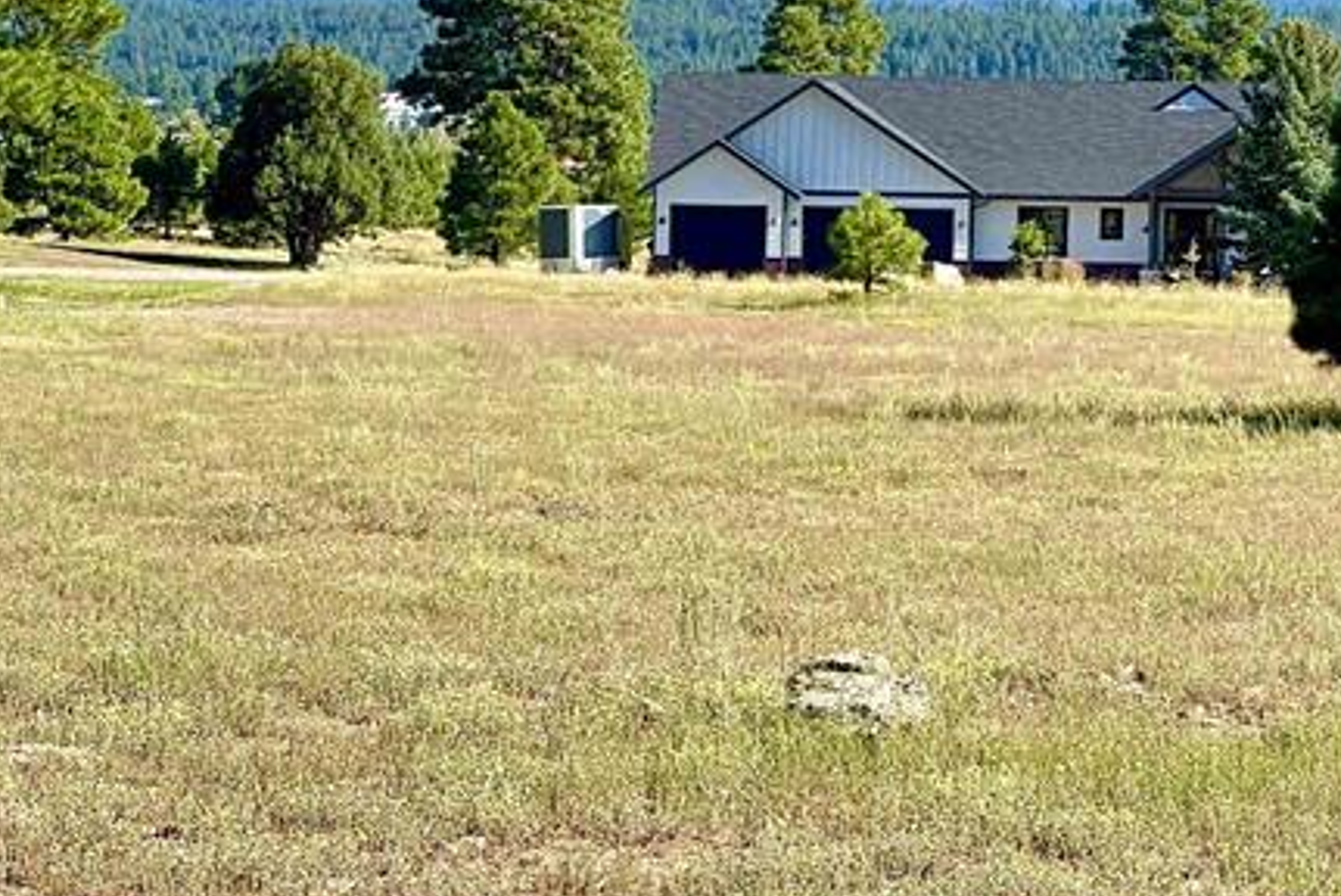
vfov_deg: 8.7
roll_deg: -1.1
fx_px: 5889
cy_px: 44
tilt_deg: +0.7
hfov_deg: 12.8
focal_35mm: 158
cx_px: 1431
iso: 20
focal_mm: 7.5
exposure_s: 1/699
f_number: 2.2
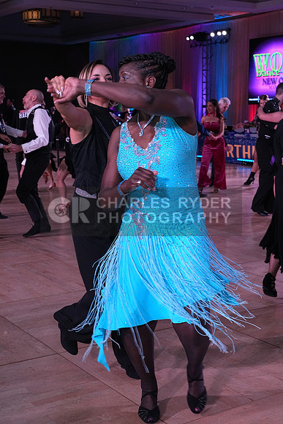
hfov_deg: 25.1
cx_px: 142
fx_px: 636
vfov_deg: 36.9
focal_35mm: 54
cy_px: 212
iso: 3200
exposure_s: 1/250
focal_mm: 54
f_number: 10
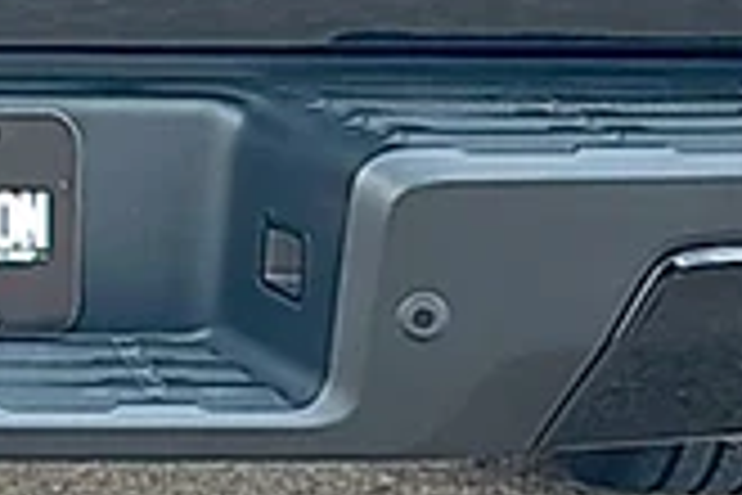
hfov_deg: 12.3
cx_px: -153
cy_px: -358
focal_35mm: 163
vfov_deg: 8.2
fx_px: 3359
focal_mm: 6.86
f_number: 1.78
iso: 80
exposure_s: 1/831
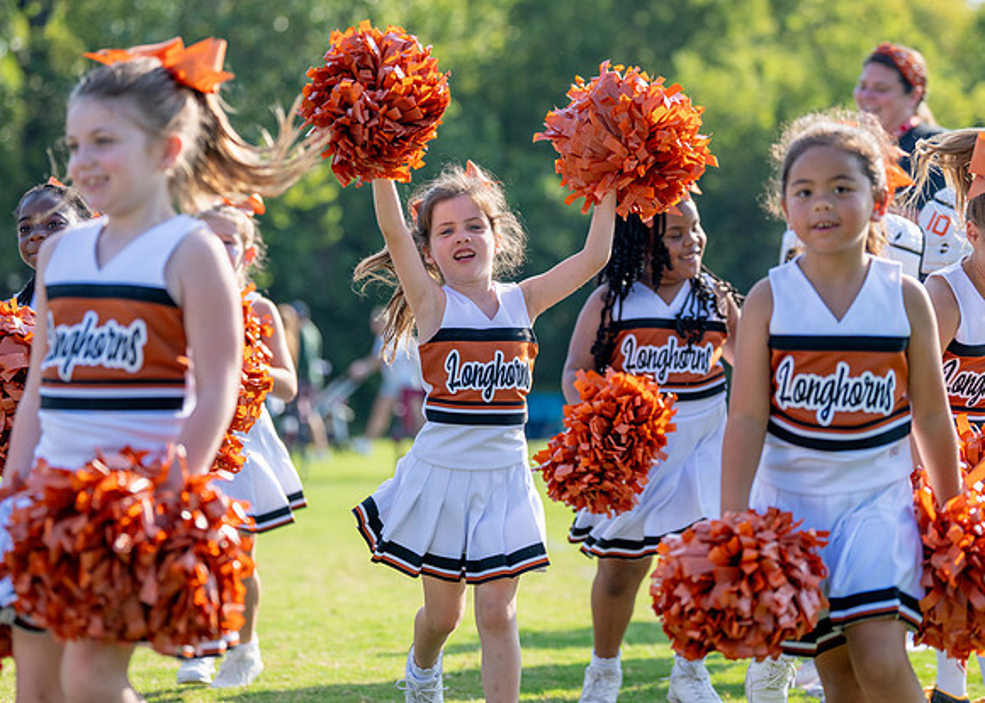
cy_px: 308
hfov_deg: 16.3
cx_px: 546
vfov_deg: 11.7
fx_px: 3443
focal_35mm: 123
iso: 200
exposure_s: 1/1600
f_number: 2.8
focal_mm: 100
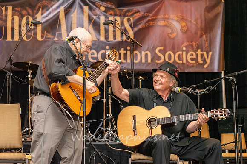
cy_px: 82
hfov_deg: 23.9
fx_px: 583
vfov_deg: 16.1
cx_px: 124
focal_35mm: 85
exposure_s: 1/200
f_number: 6.3
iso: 6400
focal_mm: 85
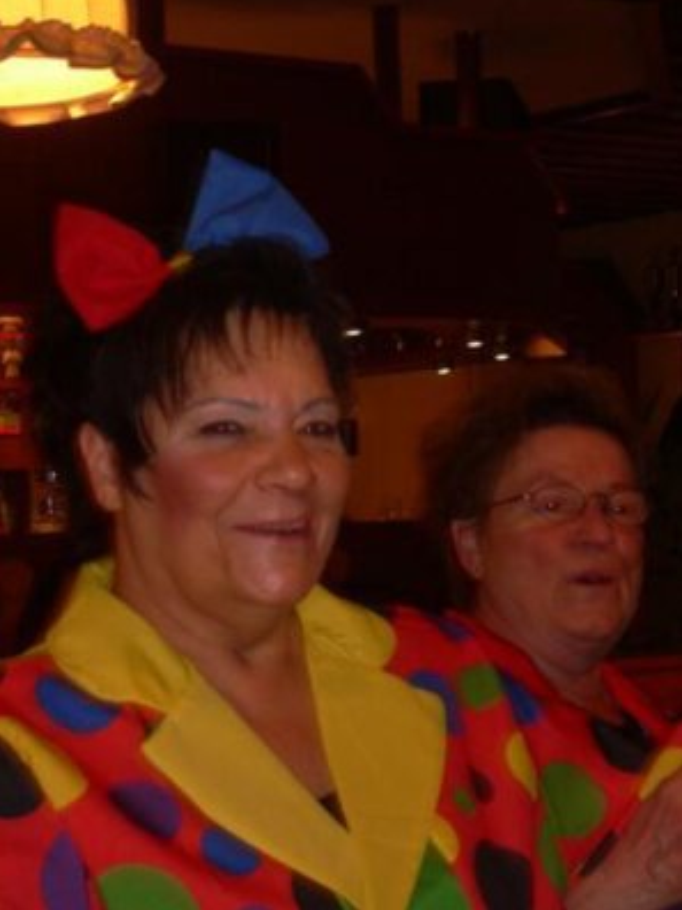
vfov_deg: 20.0
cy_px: 453
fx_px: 2574
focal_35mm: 98
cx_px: 342
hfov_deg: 15.1
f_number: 4.9
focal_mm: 16.1
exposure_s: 1/8
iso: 100
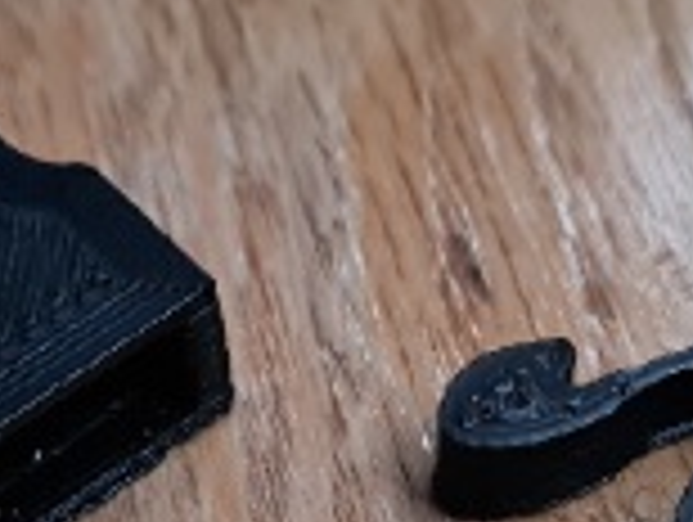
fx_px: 1805
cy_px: 531
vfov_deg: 16.1
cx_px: 380
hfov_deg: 21.7
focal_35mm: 90
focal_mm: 5.4
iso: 800
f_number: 1.8
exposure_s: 1/24
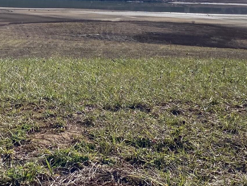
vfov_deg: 16.1
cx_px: 69
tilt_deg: -5.1
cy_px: 28
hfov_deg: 21.4
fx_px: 649
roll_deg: -2.1
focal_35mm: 91
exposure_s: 1/5025
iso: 32
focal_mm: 4.25
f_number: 1.8
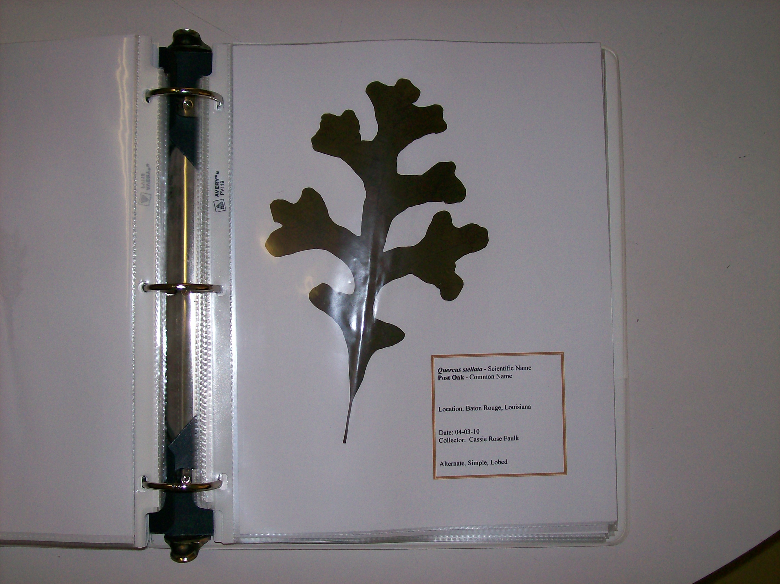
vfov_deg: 32.1
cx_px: 390
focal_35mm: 45
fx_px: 1013
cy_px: 292
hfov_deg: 42.1
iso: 80
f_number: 3
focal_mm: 7.6
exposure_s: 1/73.1
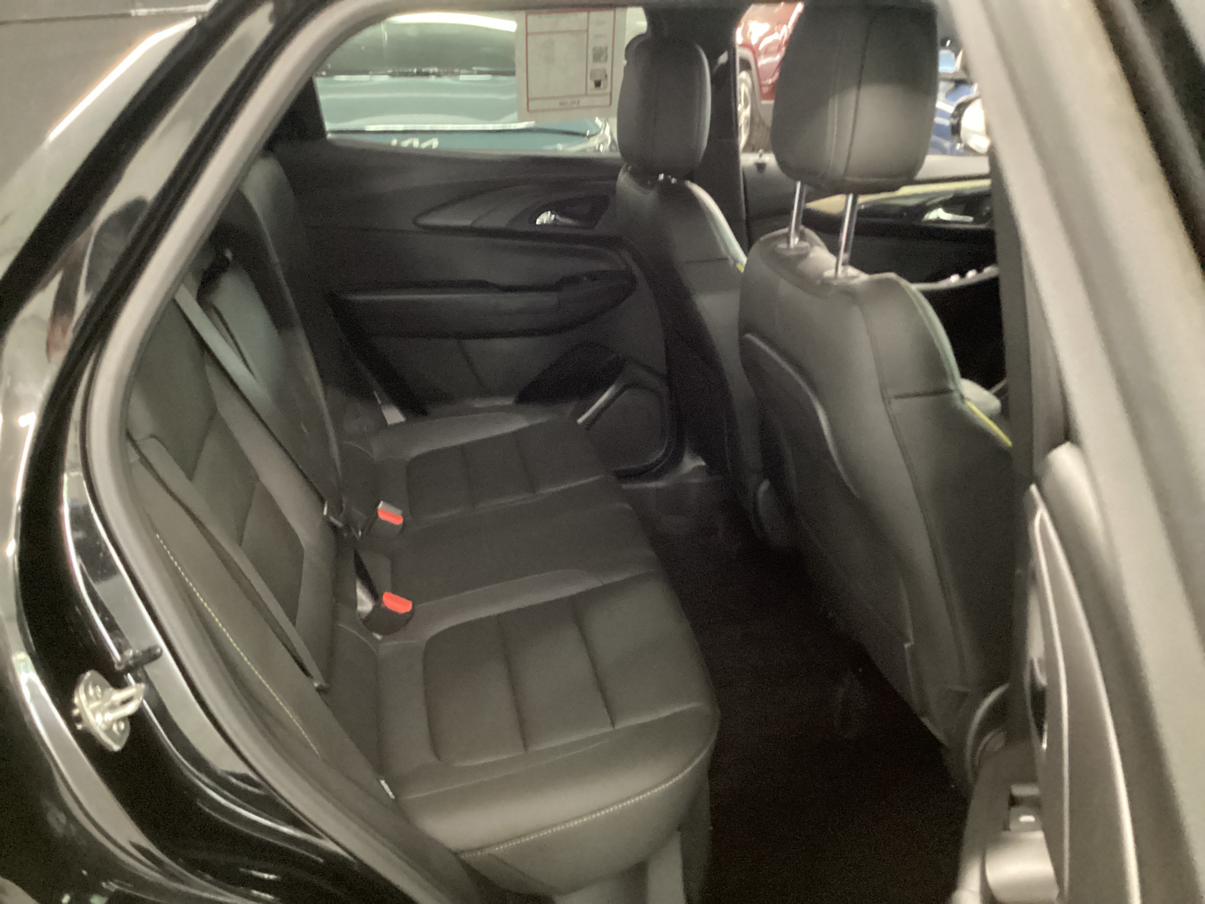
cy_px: 452
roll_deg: +0.2
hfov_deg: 58.4
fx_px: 1079
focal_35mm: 31
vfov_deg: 45.4
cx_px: 602
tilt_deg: -24.0
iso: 800
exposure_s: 1/17
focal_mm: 3.3
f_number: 2.4
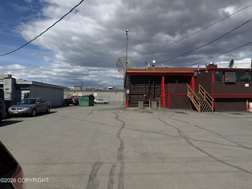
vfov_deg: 56.8
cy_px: 94
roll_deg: +1.1
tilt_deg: +0.3
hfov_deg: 71.6
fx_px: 175
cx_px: 126
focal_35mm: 24
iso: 80
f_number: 1.78
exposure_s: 1/8130
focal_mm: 6.76
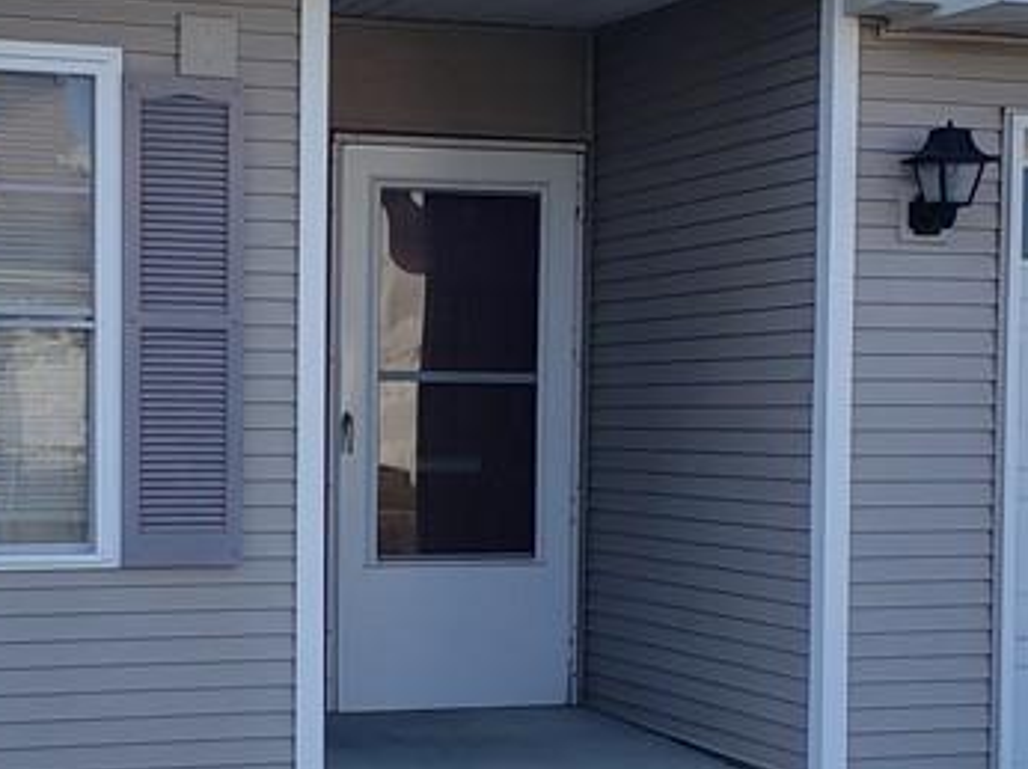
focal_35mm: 77
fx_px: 2285
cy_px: 582
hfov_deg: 25.1
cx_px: 291
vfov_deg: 19.0
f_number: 2.4
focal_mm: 4.3
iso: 50
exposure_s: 1/552
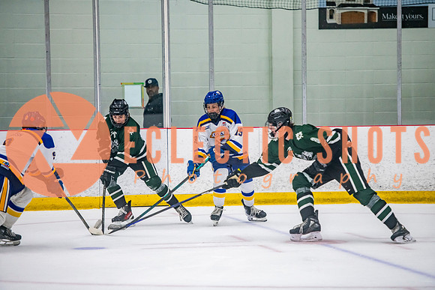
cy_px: 145
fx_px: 2117
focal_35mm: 175
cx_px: 221
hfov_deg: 11.7
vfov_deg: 7.8
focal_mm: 170
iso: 2000
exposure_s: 1/640
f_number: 3.2
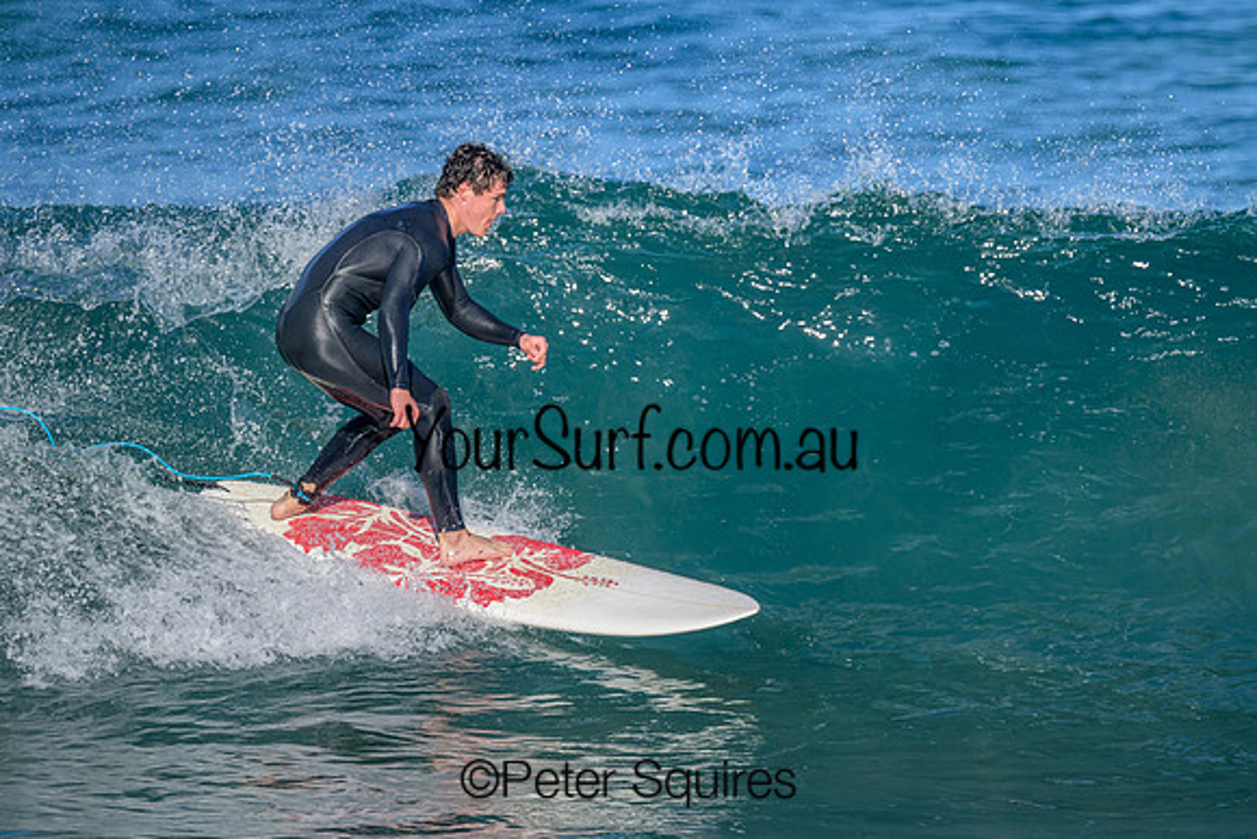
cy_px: 353
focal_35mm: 927
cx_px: 729
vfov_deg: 1.5
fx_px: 32389
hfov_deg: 2.2
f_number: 8
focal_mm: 800
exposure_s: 1/2000
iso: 500
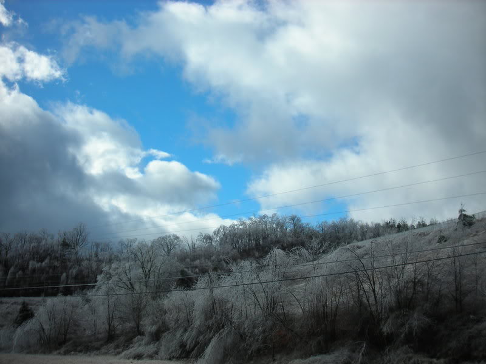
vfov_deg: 37.7
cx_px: 243
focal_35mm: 38
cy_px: 182
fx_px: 534
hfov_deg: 49.0
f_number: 6.4
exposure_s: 1/327
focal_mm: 6.3
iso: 50
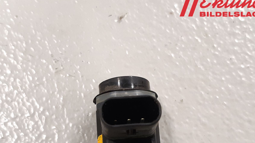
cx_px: 118
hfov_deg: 58.0
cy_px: 106
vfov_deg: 34.0
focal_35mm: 34
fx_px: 230
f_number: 1.7
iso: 250
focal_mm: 3.93
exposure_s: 1/50
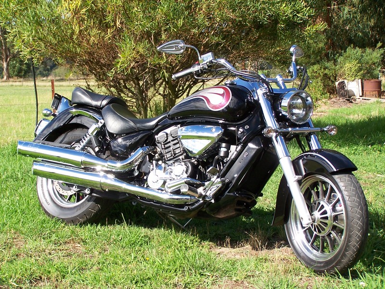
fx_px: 745
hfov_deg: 29.0
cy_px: 144
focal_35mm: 67
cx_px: 192
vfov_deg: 21.9
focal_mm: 11.1
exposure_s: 1/500
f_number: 3.2
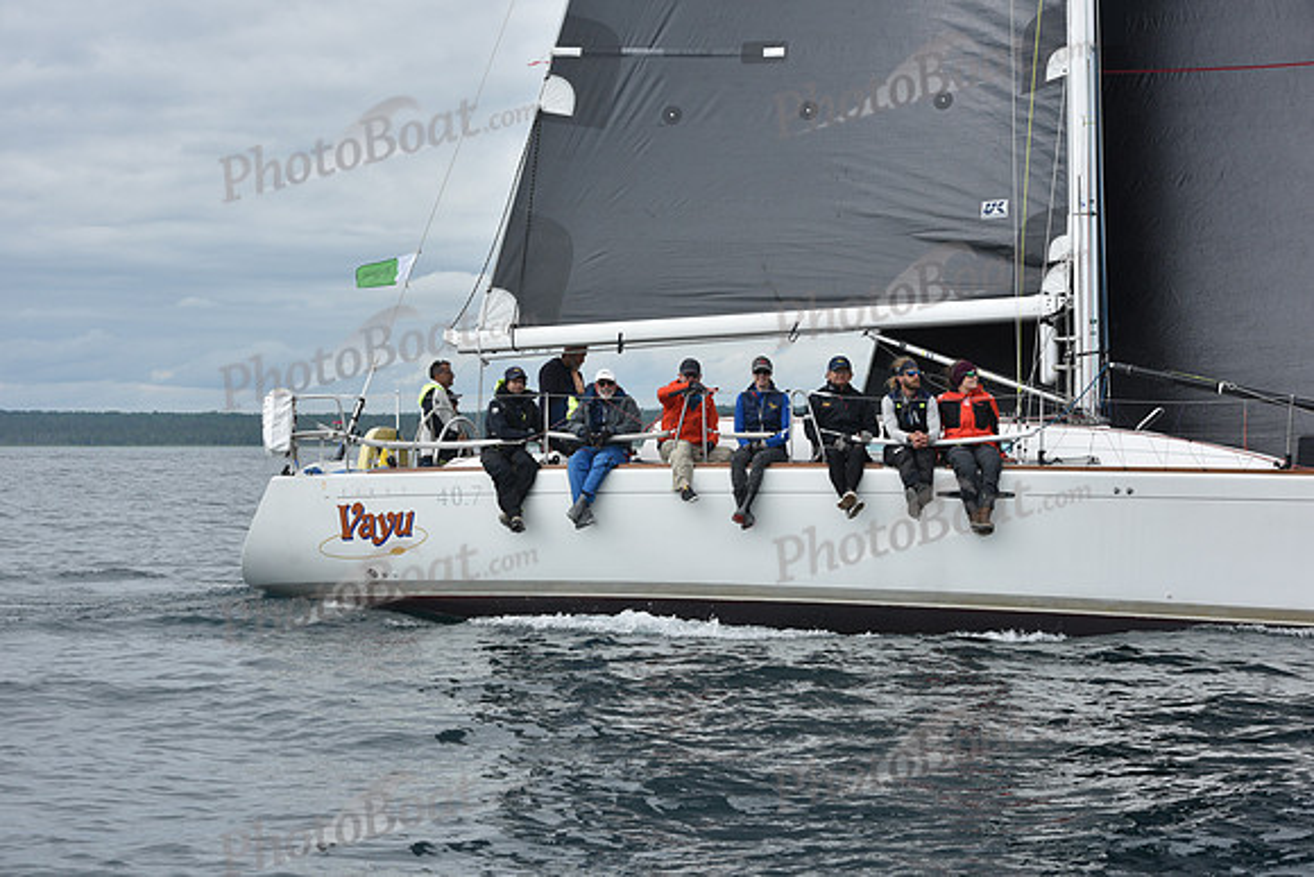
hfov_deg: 22.6
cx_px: 657
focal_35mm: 90
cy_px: 438
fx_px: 3286
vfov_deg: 15.2
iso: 250
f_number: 9
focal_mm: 90
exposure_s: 1/800
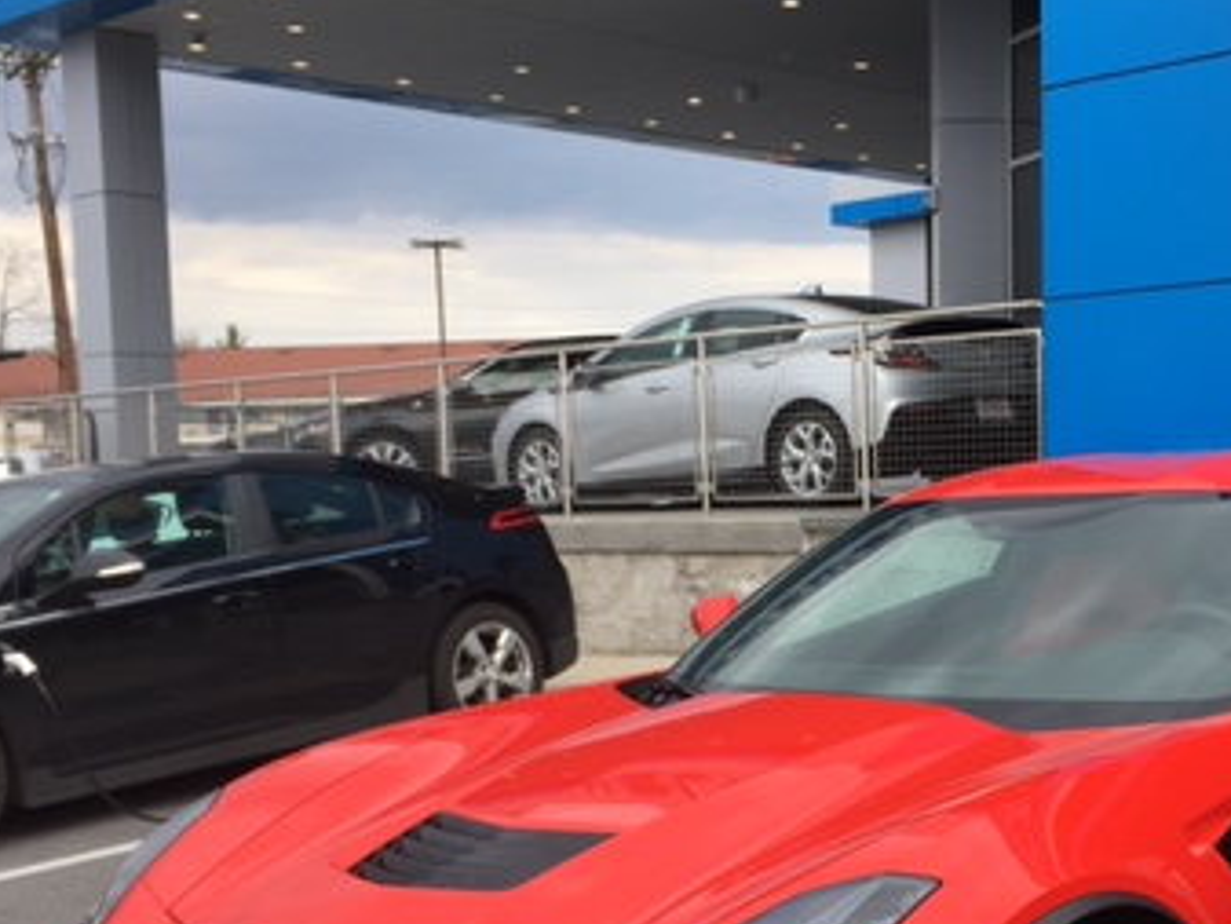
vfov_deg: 26.3
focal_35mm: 55
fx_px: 1957
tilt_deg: -4.8
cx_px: 796
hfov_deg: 34.7
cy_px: 687
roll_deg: +1.3
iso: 25
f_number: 2.2
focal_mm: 4.15
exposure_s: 1/373
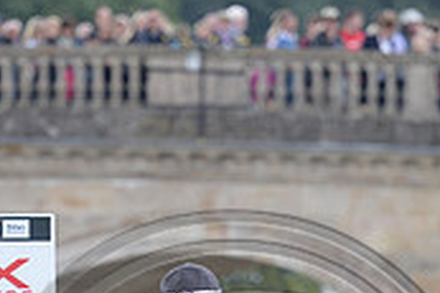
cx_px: 231
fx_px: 13932
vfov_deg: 1.2
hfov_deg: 1.8
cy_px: 436
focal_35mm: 1141
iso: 800
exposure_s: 1/640
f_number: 5.6
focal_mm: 340
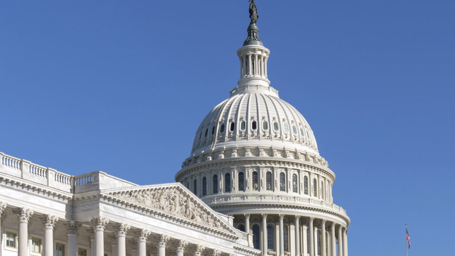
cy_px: 358
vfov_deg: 15.1
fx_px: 905
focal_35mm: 75
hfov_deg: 27.9
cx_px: 335
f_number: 7.1
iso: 100
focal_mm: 29
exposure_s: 1/250
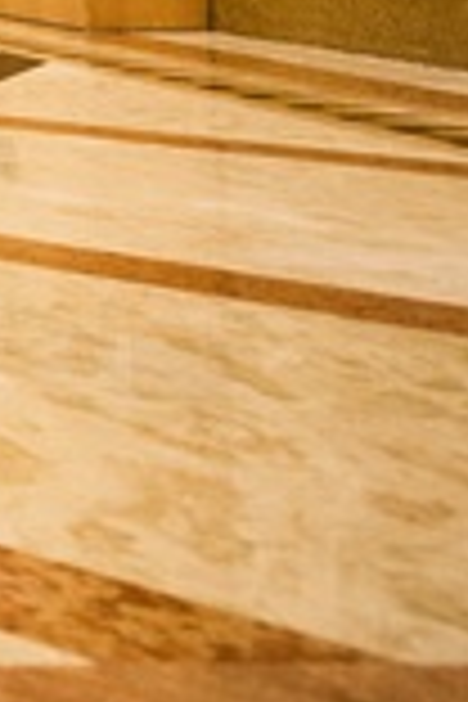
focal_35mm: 72
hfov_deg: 11.3
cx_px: -936
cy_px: -176
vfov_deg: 24.9
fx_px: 1404
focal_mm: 14
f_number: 2.8
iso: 1600
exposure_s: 1/60
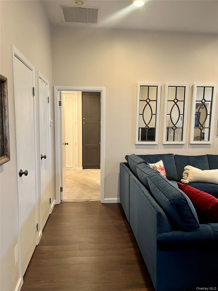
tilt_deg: -6.2
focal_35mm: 26
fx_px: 218
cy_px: 146
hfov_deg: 53.1
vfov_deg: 67.3
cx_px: 109
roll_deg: -0.9
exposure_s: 1/60
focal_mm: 5.1
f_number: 1.6
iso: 160
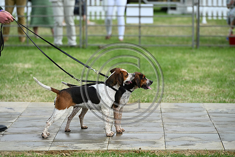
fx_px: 1306
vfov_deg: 6.9
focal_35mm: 200
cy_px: 78
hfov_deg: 10.3
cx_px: 118
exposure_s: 1/1000
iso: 400
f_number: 4.5
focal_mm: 200
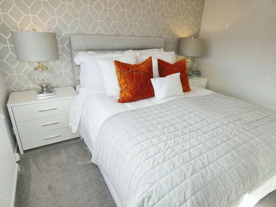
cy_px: 104
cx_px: 138
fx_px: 159
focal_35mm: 20
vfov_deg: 66.0
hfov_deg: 81.7
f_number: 2.8
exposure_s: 1/100
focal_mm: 3.6
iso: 80
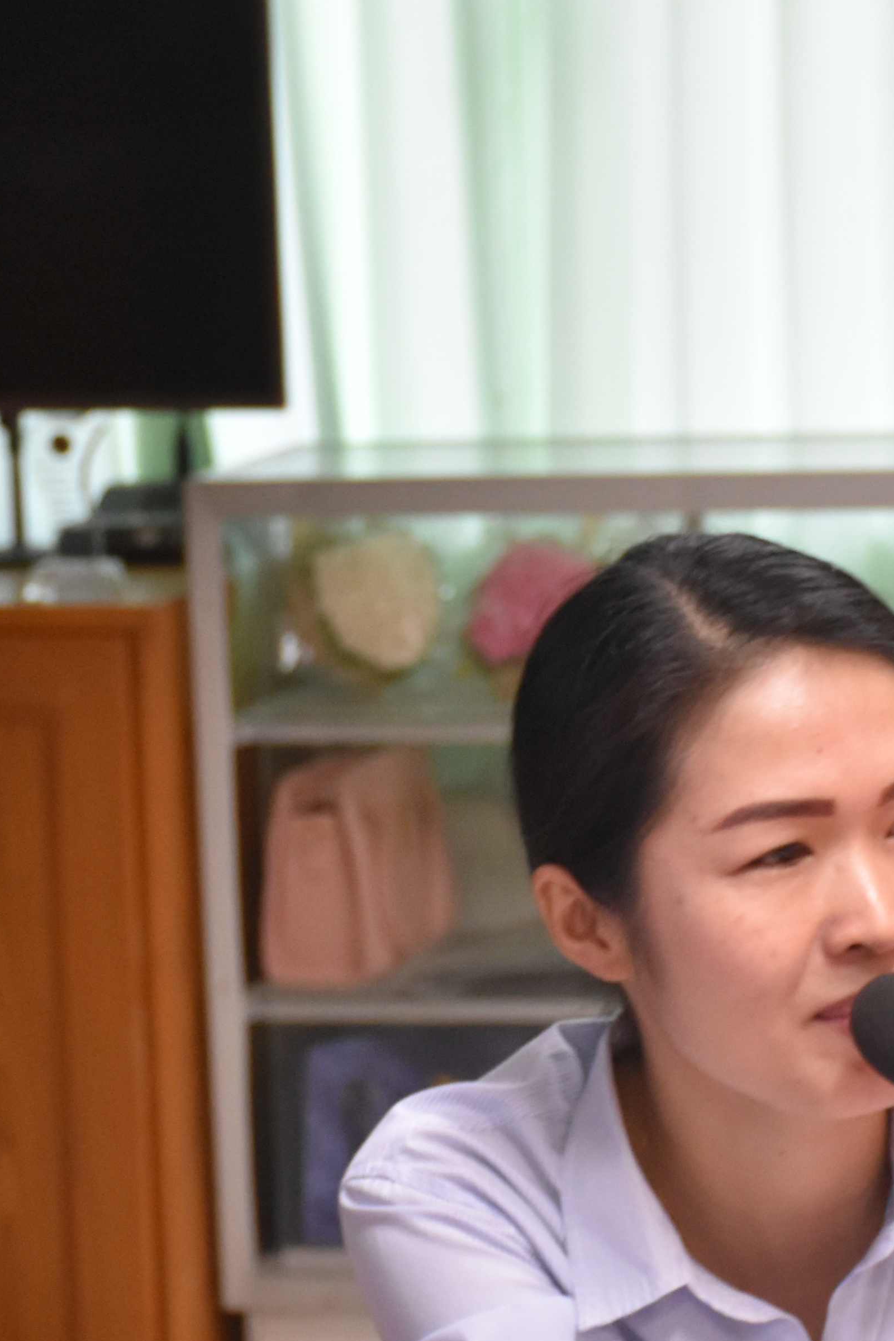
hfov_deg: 7.6
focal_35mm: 180
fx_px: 6704
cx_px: 624
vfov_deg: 11.4
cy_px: 866
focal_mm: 48
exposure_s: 1/60
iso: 1800
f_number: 4.5
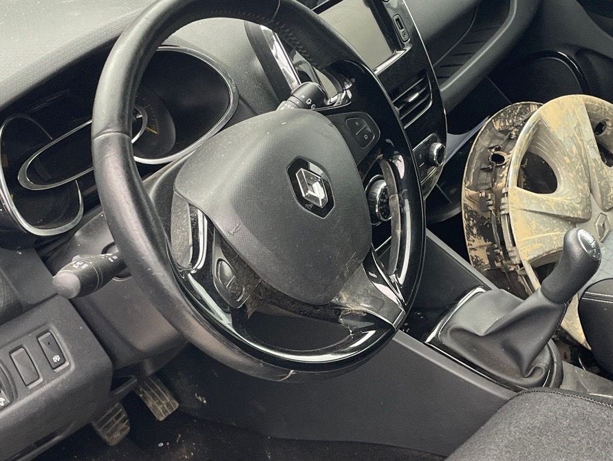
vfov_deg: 26.0
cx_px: 356
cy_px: 294
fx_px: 992
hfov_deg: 34.3
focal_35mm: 56
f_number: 1.6
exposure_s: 1/62
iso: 125
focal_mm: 4.2
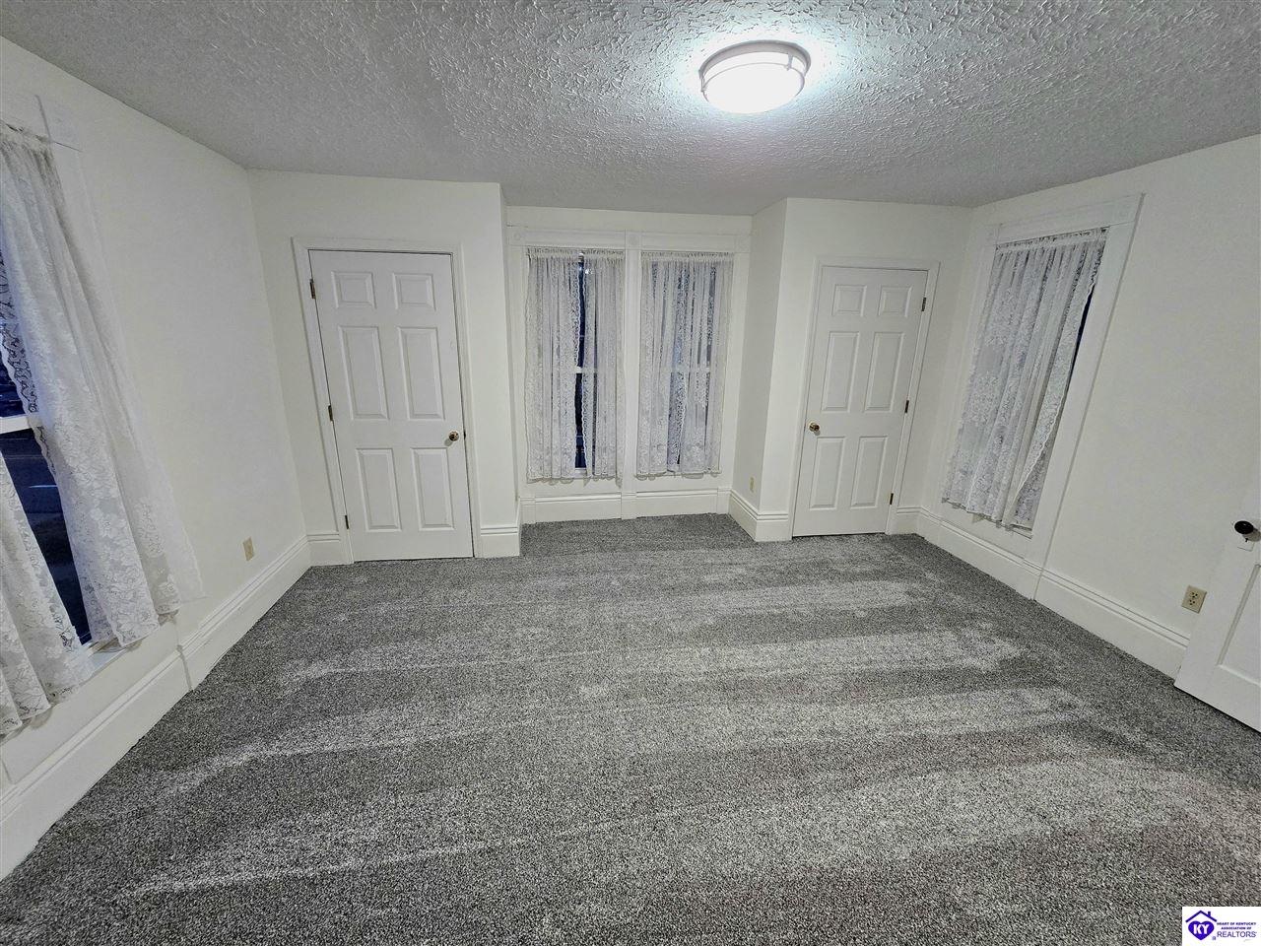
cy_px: 473
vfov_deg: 89.9
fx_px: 474
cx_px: 630
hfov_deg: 106.2
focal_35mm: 13
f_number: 2.2
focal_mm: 2.2
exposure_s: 1/60.2
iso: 400
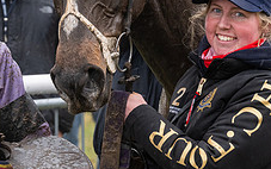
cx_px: 82
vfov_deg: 4.2
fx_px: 2305
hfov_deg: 6.7
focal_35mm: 312
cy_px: 14
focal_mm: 103
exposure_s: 1/500
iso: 800
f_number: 5
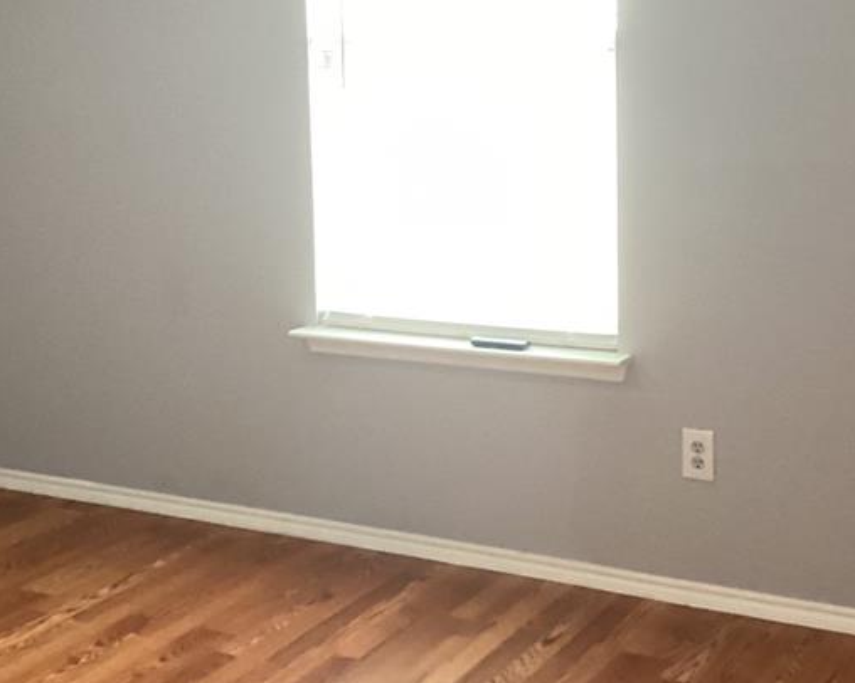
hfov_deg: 31.0
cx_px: 453
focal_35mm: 61
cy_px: 185
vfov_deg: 24.7
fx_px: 1543
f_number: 2.4
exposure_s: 1/40
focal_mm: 3.3
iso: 250
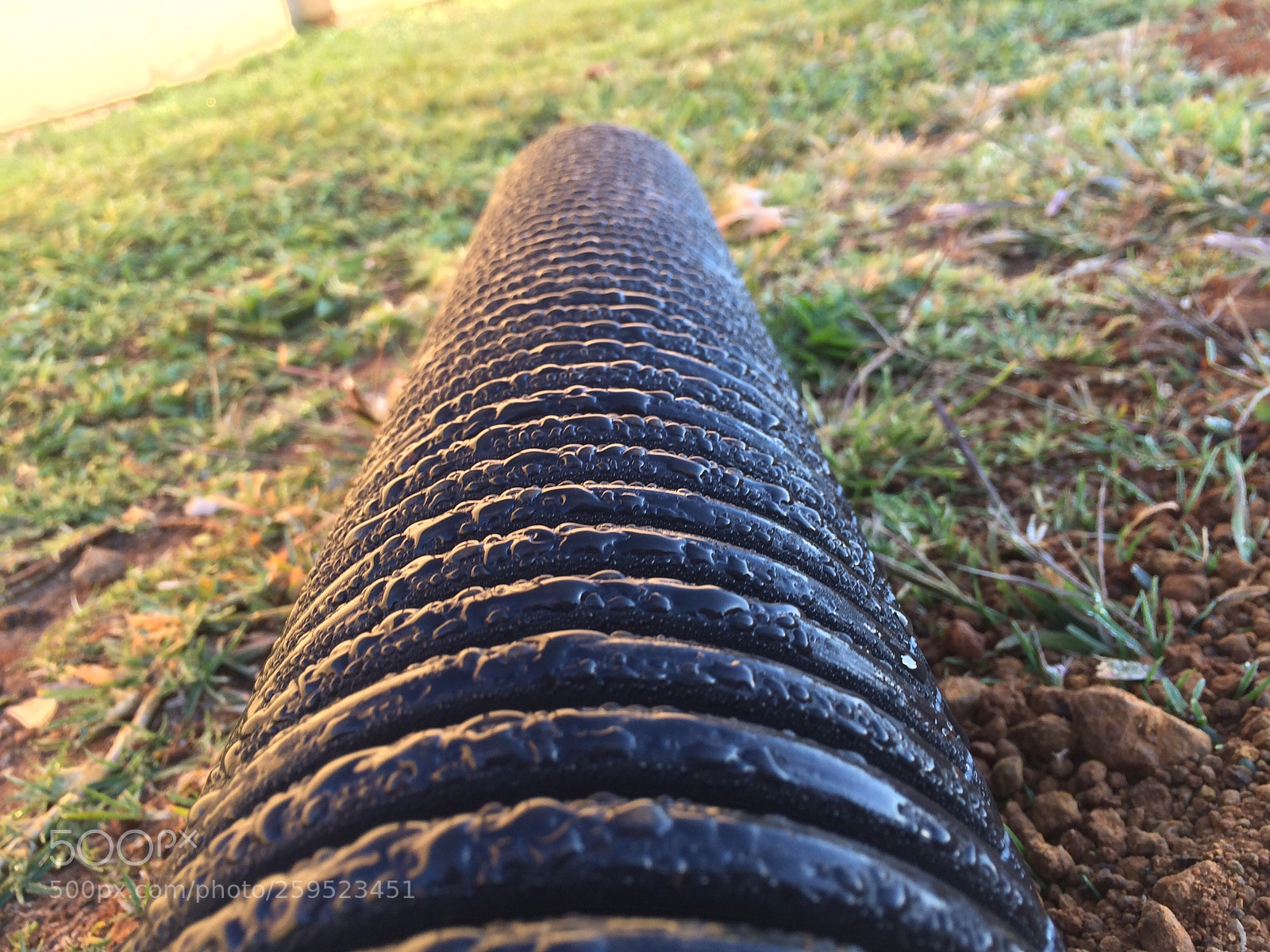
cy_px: 476
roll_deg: +14.6
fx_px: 1064
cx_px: 635
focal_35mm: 29
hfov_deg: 61.7
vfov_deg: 48.2
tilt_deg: -24.6
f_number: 2.2
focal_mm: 4.15
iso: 64
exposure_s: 1/100
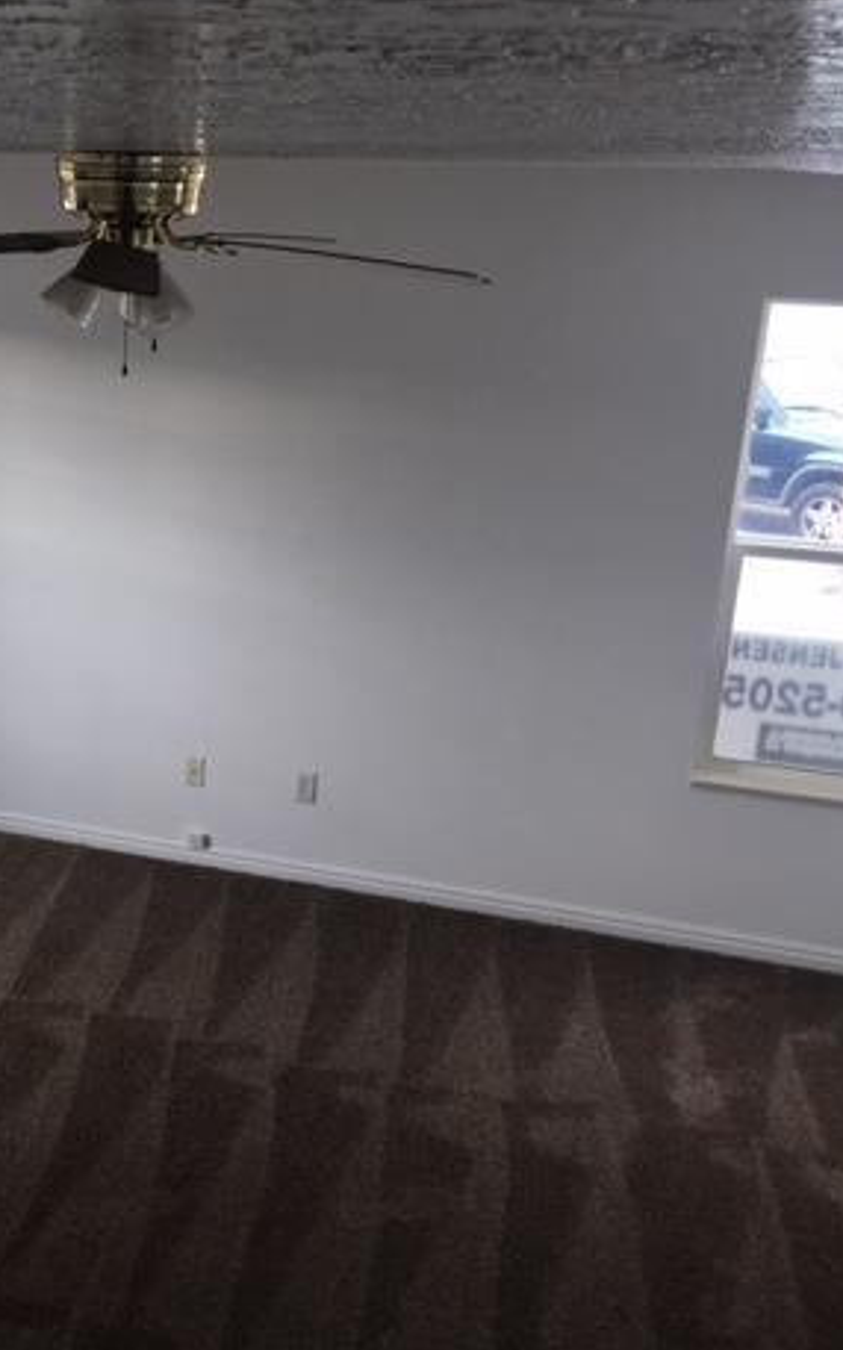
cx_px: 29
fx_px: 1582
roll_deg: -1.0
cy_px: 669
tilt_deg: -17.9
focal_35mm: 43
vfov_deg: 46.2
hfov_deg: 28.3
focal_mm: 4.15
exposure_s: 1/120
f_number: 2.2
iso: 40
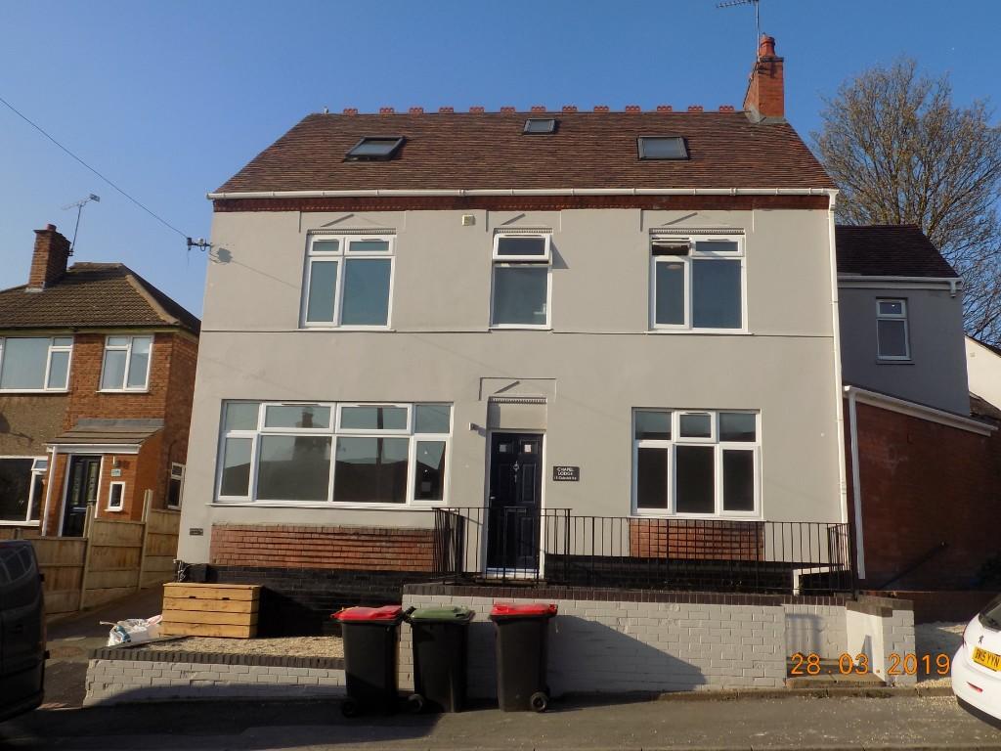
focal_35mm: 30
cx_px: 500
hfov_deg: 60.0
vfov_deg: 46.8
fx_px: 868
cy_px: 376
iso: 80
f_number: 3.3
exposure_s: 1/800
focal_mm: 5.3
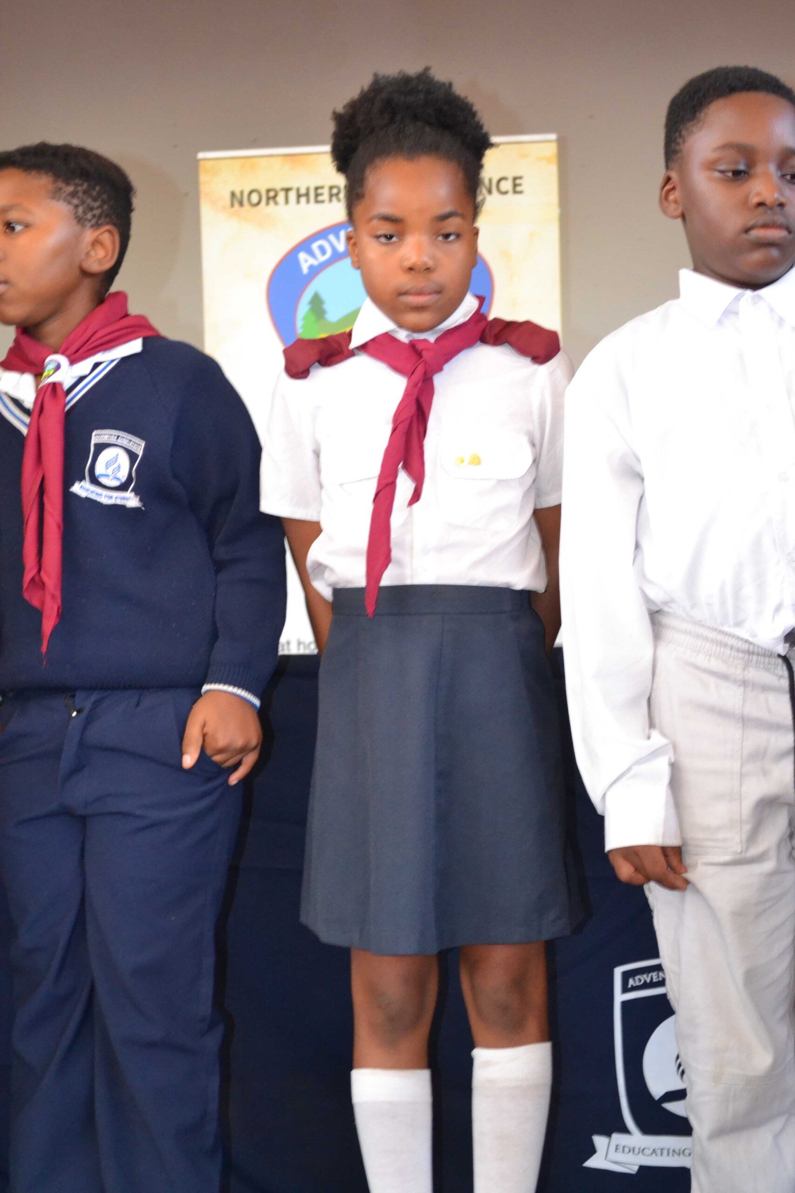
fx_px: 2186
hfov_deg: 20.6
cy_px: 596
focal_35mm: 66
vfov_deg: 30.5
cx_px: 398
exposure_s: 1/60
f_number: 5.3
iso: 2500
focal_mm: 44
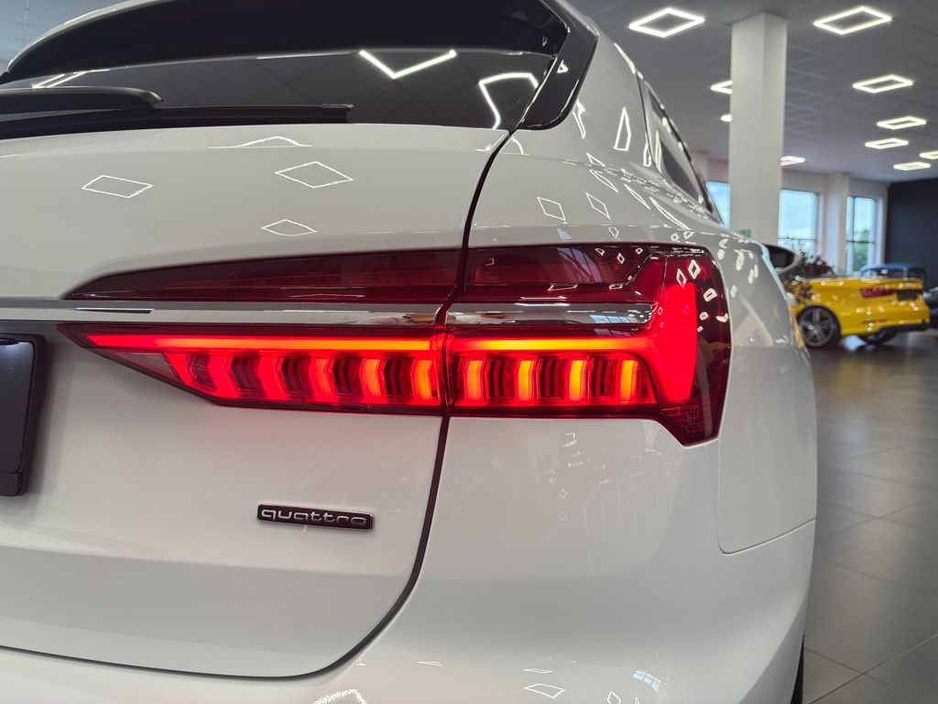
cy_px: 352
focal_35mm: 26
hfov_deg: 67.3
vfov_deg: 53.1
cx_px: 469
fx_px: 705
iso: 80
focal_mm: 5.96
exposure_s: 1/121
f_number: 1.6
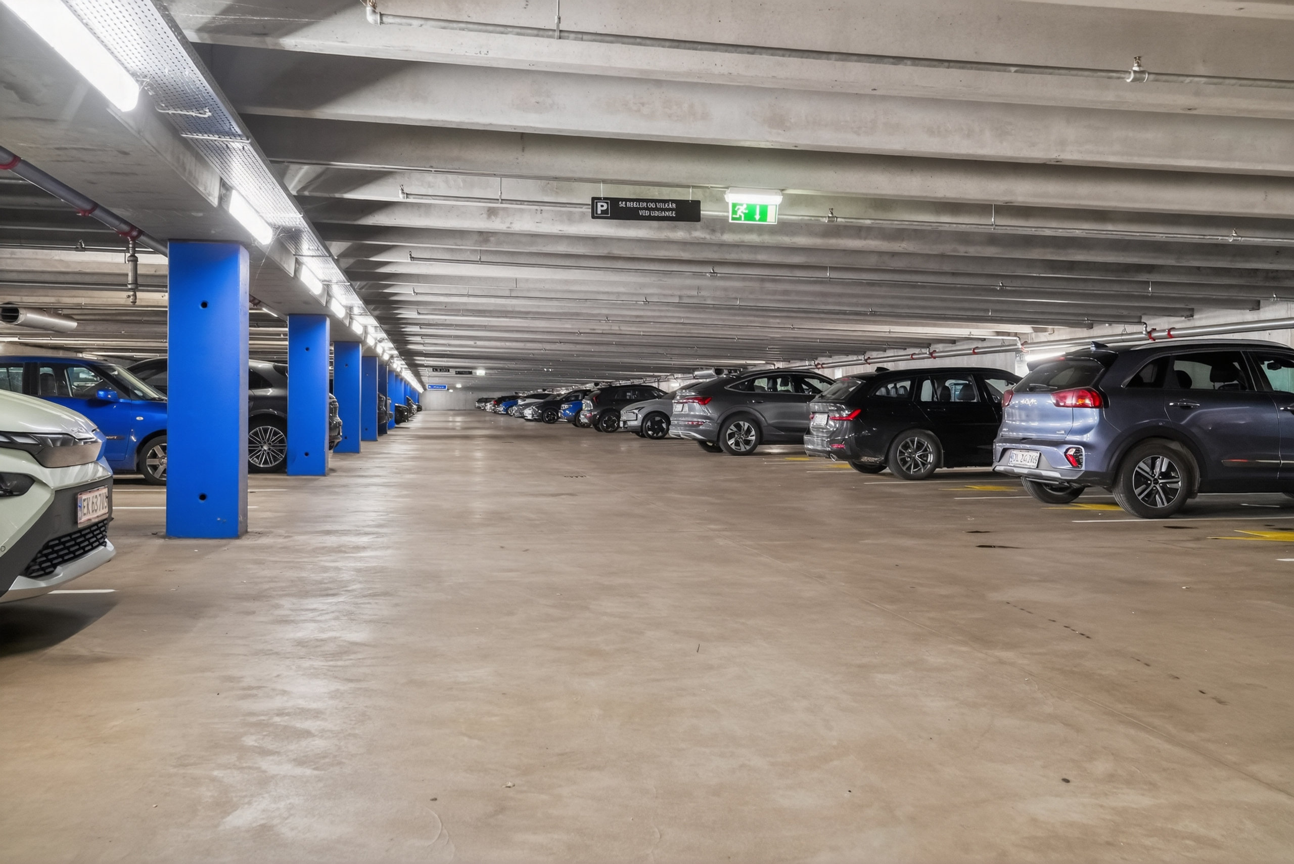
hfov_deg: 54.4
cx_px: 647
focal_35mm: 35
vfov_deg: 37.9
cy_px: 432
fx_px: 1258
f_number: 7.1
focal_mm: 35
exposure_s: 1/8
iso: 2000
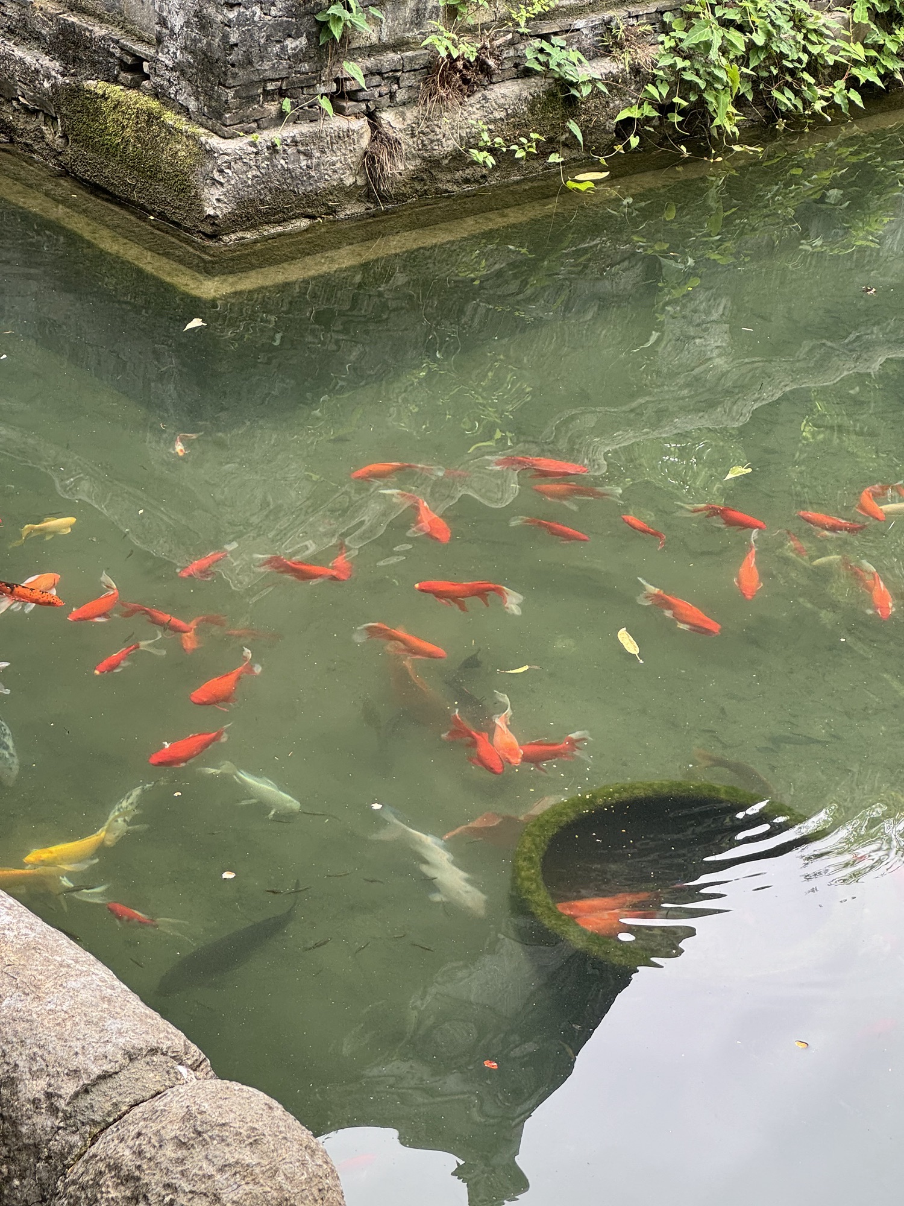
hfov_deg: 19.1
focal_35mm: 77
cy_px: 603
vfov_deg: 25.3
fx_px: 2681
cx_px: 452
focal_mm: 9
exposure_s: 1/99
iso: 64
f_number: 2.8
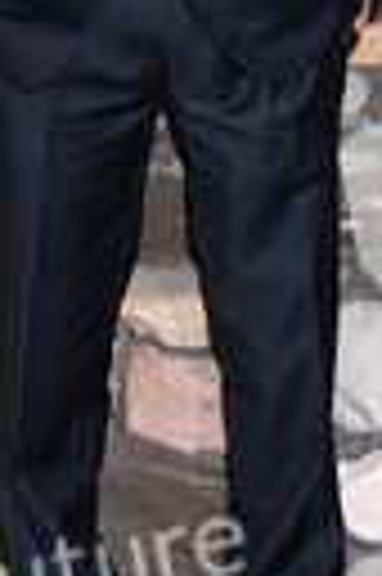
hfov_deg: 11.5
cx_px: 162
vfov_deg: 16.7
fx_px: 1899
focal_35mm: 119
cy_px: -50
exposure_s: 1/200
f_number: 6.3
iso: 400
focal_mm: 38
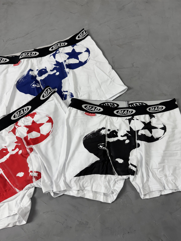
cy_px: 120
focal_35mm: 24
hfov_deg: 56.8
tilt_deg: -73.7
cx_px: 90
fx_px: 167
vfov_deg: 71.6
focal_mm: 6.76
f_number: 1.78
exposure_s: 1/120
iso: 100
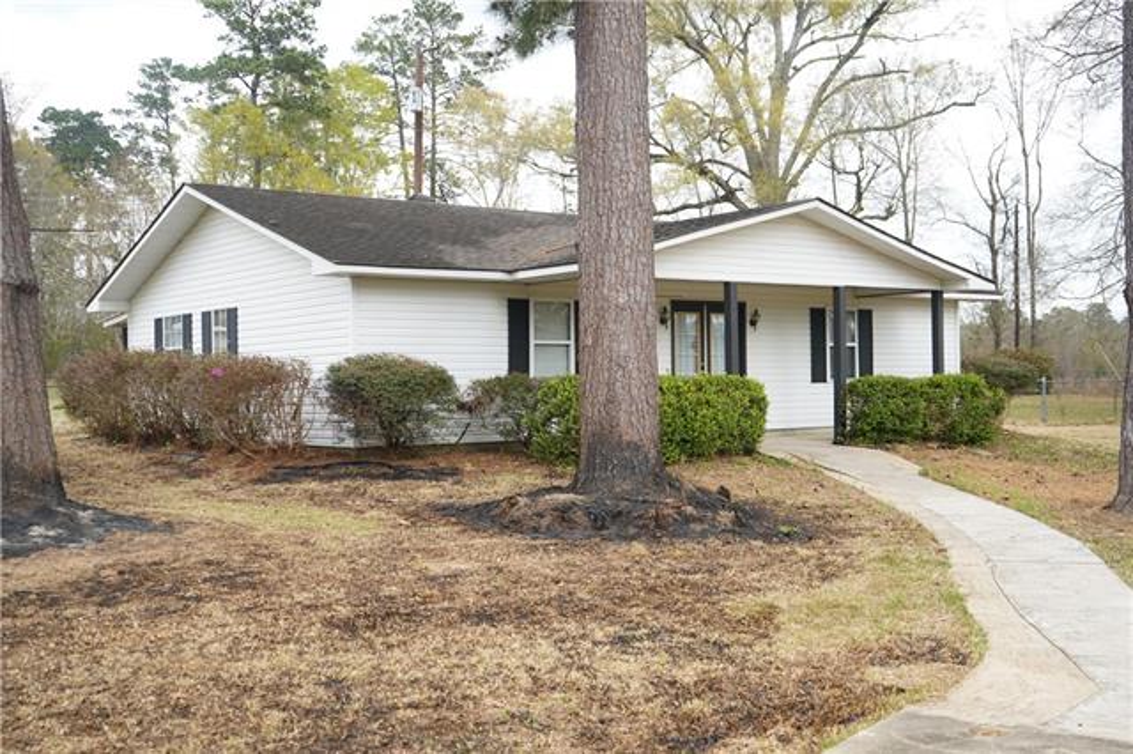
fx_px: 1290
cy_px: 377
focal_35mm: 41
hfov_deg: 47.4
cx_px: 566
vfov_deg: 32.6
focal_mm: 41
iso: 100
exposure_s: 1/60
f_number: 5.6
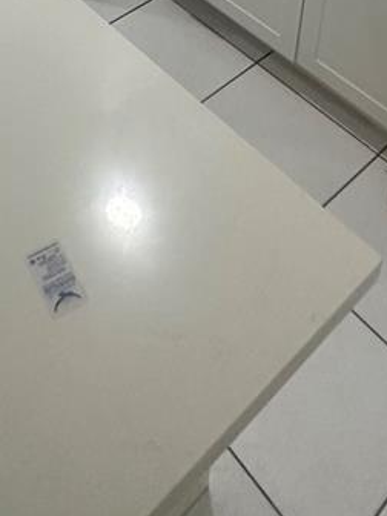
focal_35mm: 50
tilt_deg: -19.9
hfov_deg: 28.0
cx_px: 40
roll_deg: +1.4
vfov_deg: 27.5
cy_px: -243
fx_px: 745
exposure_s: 1/120
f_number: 2.2
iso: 250
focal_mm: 2.22
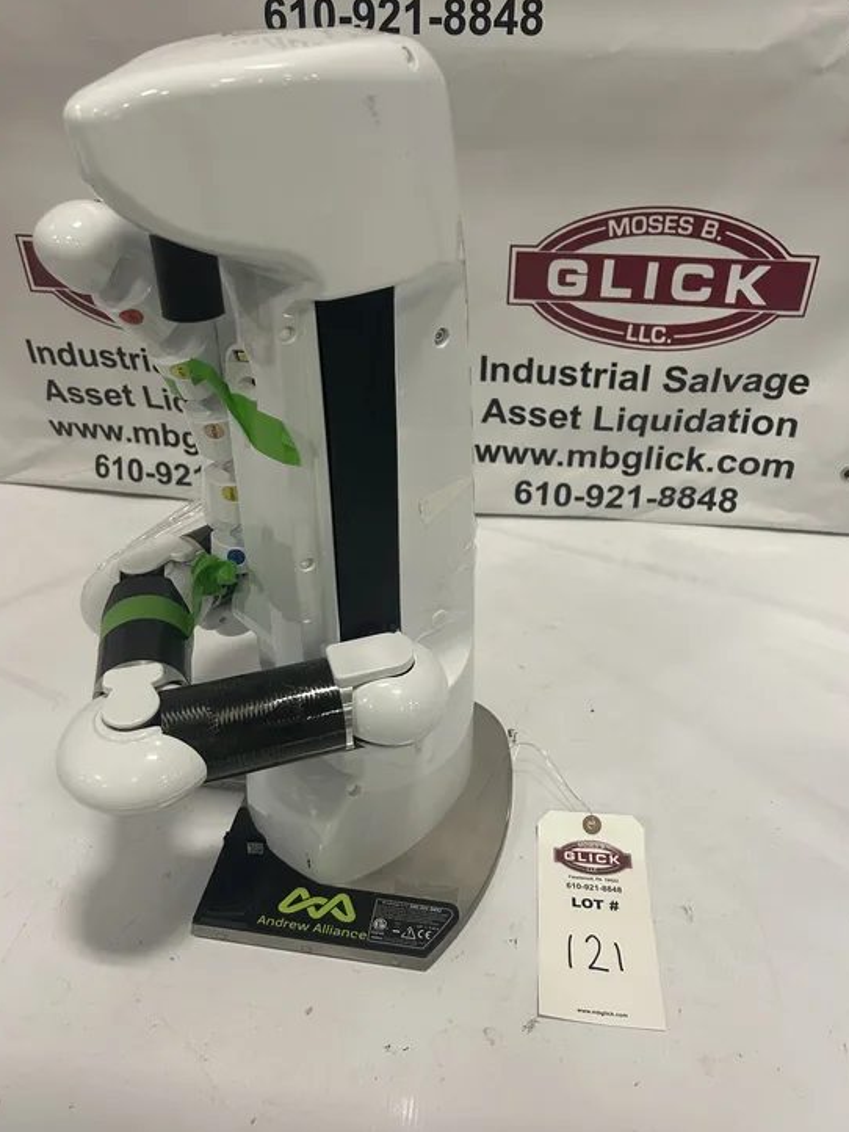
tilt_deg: -34.7
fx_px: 882
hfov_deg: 51.4
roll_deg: -1.6
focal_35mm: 27
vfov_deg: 65.3
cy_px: 547
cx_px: 422
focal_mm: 5.7
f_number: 1.5
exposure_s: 1/60
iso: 125
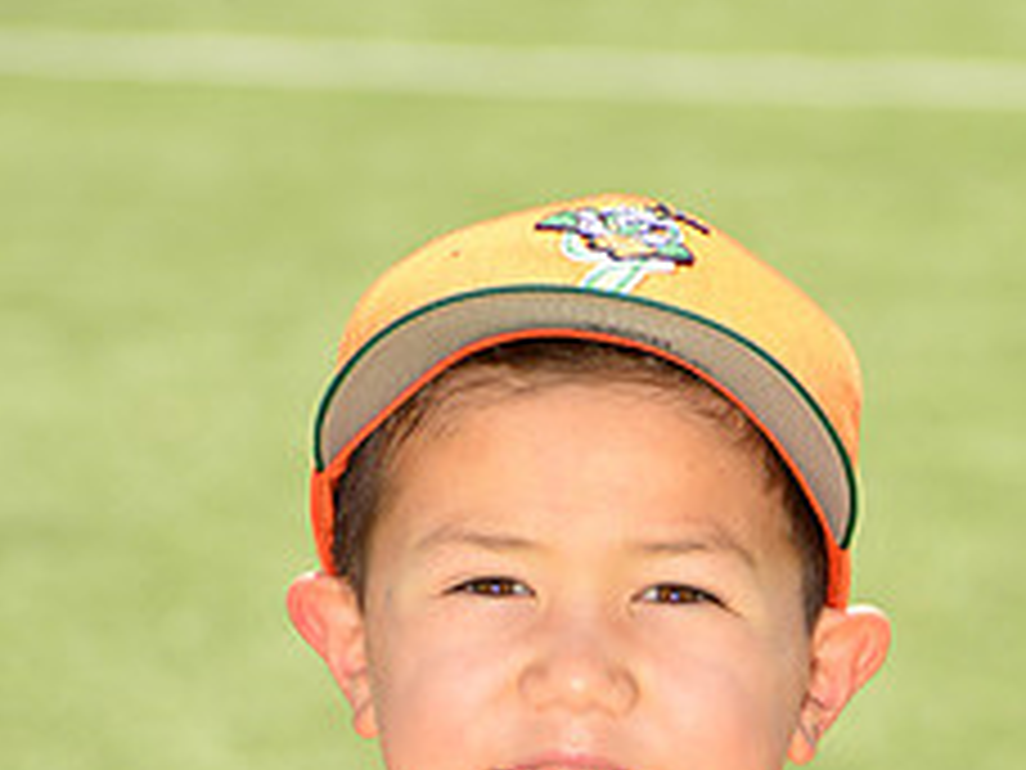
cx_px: 686
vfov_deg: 3.3
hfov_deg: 4.4
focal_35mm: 453
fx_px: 13427
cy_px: 1099
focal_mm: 185
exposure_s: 1/250
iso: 250
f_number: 11
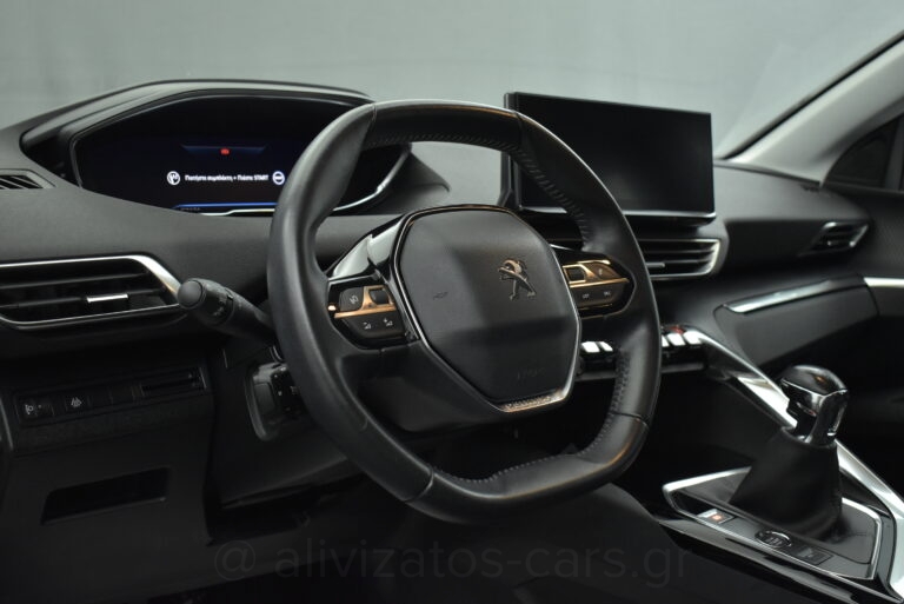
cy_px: 302
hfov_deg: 49.5
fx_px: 980
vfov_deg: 34.3
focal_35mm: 39
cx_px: 452
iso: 1600
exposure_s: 1/80
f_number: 4
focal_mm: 26
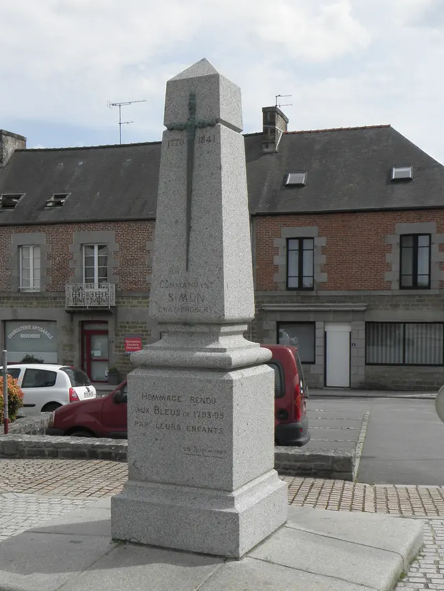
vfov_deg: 41.1
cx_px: 172
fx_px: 786
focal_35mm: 46
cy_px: 337
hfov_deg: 31.4
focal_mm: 5.71
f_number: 5.6
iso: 64
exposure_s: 1/320
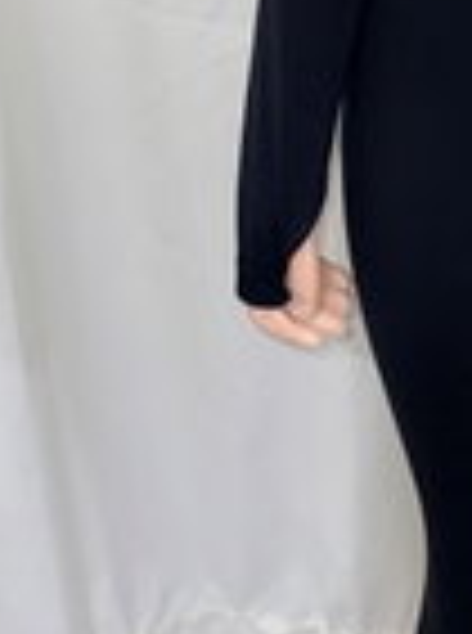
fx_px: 1662
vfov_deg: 20.8
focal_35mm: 91
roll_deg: +0.1
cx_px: 665
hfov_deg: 15.2
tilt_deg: -21.4
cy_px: -25
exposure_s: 1/100
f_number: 1.78
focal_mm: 6.76
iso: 64
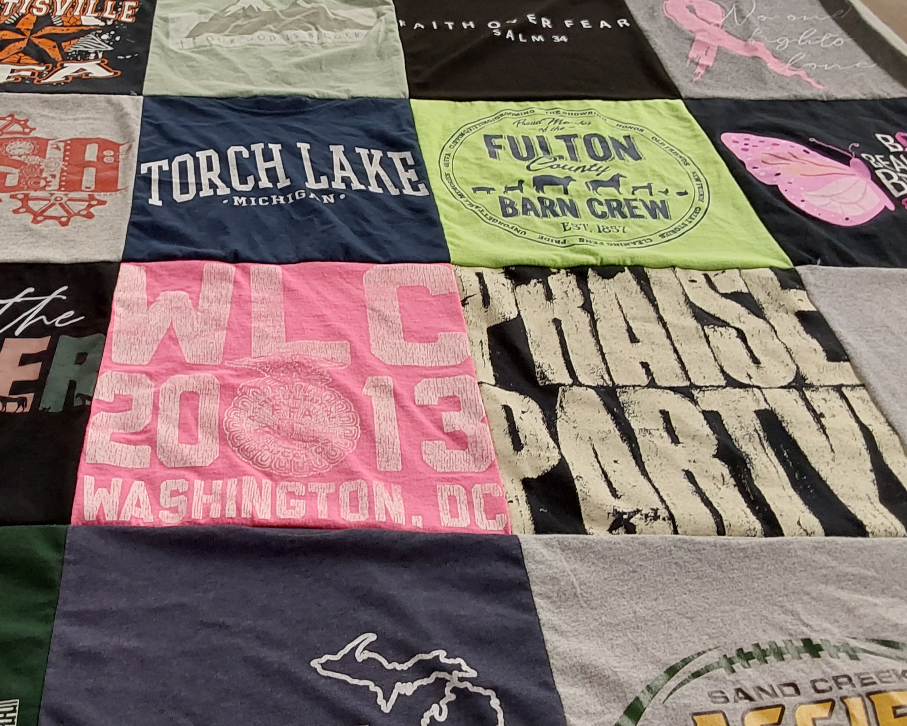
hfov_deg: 45.7
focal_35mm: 39
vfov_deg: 38.2
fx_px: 1047
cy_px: 326
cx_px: 261
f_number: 1.9
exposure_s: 1/60
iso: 125
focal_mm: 2.91
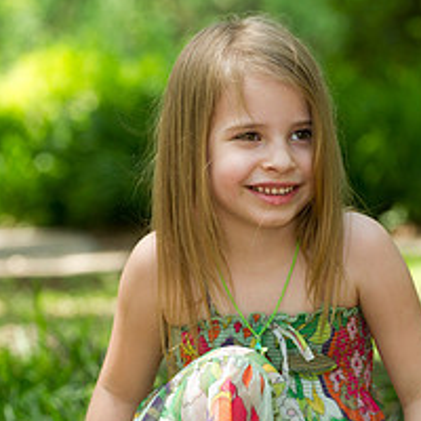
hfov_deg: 6.1
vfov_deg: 6.1
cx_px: 294
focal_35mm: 286
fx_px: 3935
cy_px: 383
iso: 200
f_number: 5.6
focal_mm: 150
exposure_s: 1/100
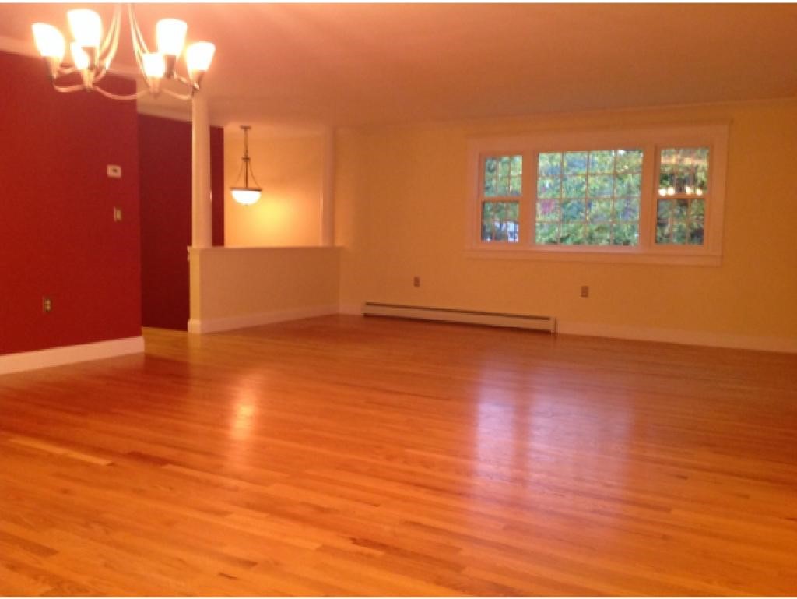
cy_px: 300
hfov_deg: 52.6
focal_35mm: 35
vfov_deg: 40.7
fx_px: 806
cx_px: 398
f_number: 2.4
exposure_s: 1/15
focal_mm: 4.28
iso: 250
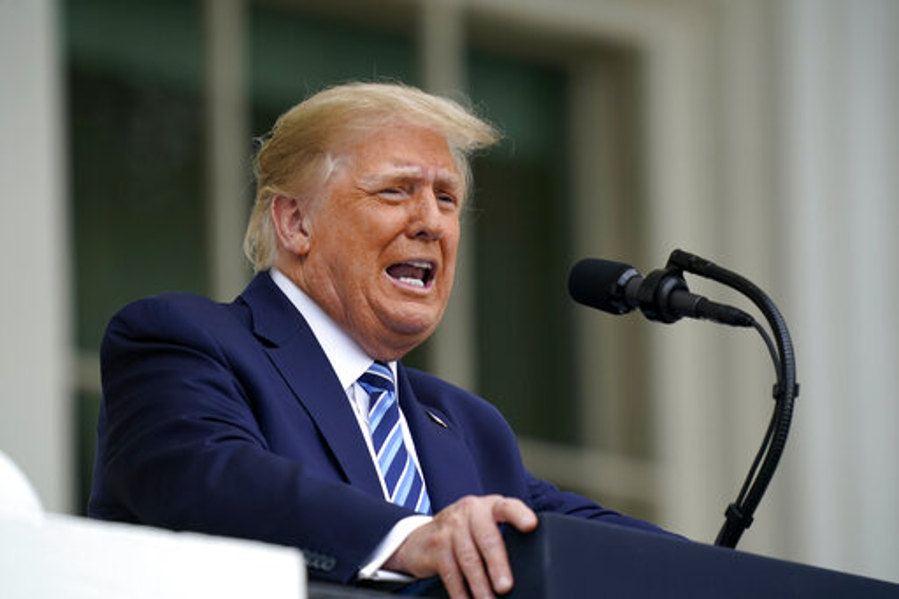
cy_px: 300
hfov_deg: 2.6
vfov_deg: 1.7
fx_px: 19970
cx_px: 450
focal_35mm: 800
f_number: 5.6
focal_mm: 800
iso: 1000
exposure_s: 1/1250
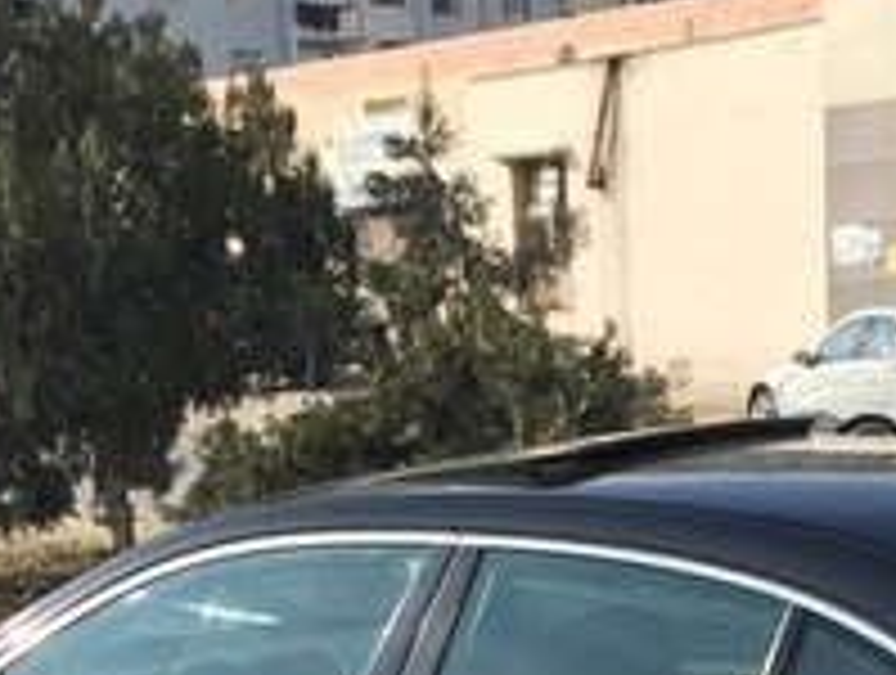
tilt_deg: -16.8
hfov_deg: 20.2
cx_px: 702
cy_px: 1064
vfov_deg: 14.3
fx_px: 2489
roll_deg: +1.2
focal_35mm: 96
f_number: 2.2
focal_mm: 4.15
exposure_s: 1/1319
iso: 32
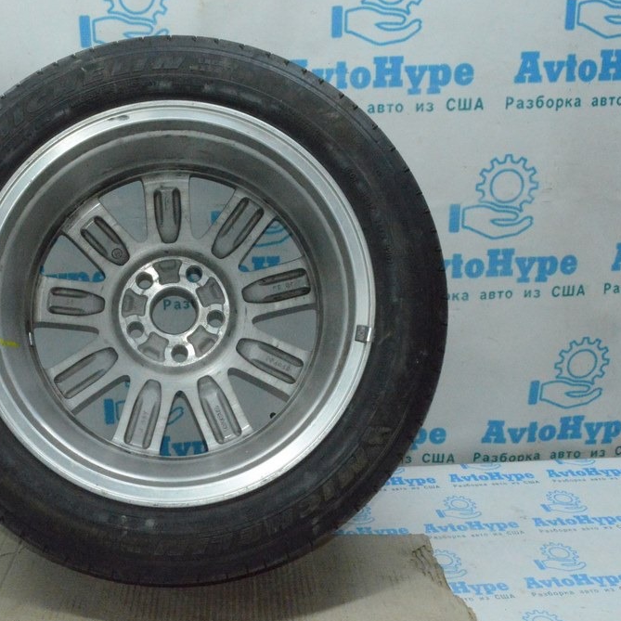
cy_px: 312
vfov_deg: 42.8
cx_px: 163
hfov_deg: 41.7
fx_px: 792
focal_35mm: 39
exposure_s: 1/200
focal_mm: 20
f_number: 16
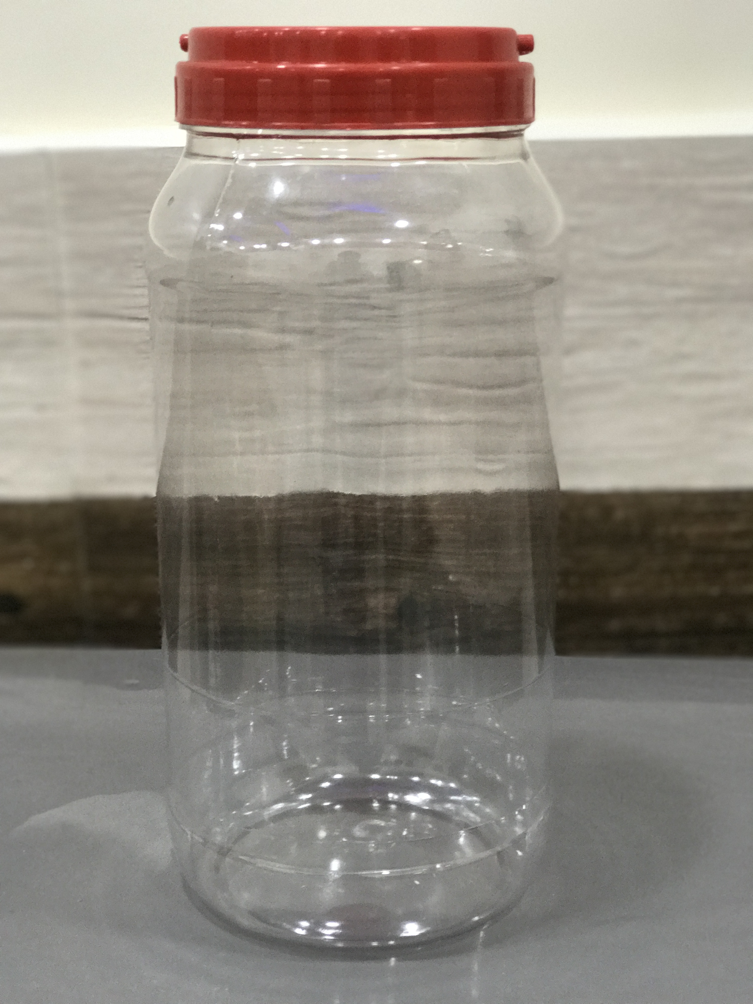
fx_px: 1653
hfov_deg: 25.7
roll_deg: +1.3
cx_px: 376
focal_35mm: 57
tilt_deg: -17.2
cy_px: 502
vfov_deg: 33.8
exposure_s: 1/50
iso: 125
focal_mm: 6.6
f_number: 2.8
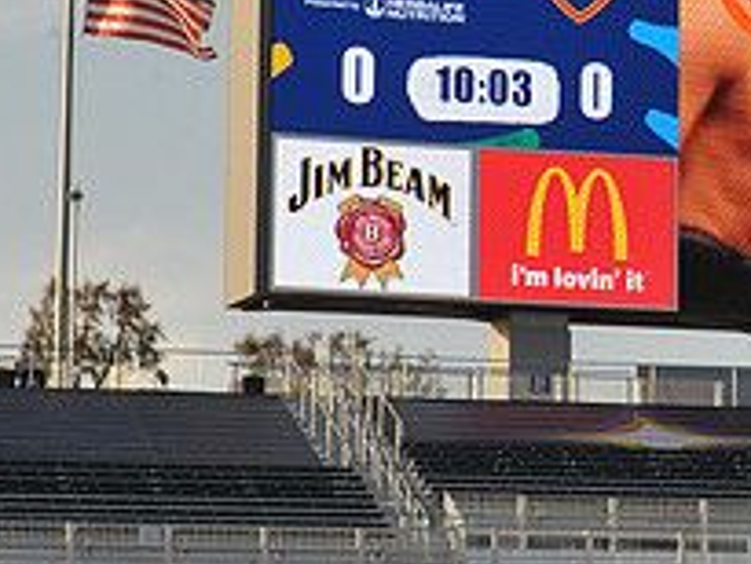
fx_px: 6187
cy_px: 62
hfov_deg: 6.9
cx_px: 1015
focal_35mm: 285
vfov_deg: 5.2
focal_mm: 105
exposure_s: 1/500
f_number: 11
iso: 400
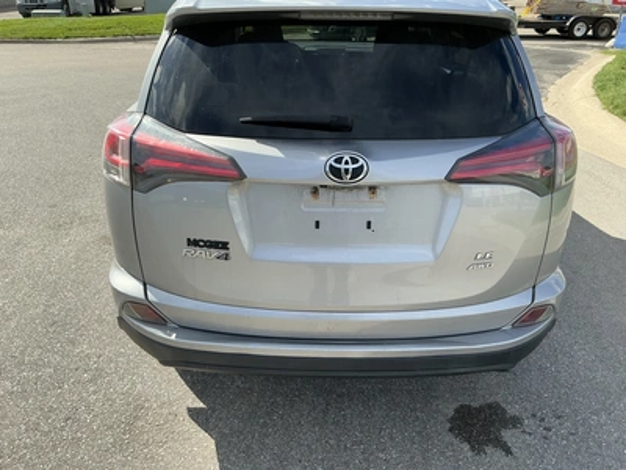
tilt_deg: -25.9
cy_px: 235
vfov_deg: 49.7
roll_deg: -0.4
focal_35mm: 28
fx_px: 506
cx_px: 313
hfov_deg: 63.4
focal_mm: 3
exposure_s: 1/1098
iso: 25
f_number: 1.8
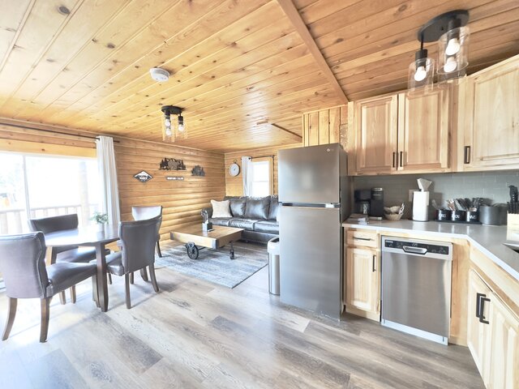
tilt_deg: -3.4
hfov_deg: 102.1
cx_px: 260
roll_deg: +0.8
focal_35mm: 14
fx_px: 210
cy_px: 194
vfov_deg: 85.7
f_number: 2.2
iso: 400
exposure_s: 1/60
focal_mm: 2.22
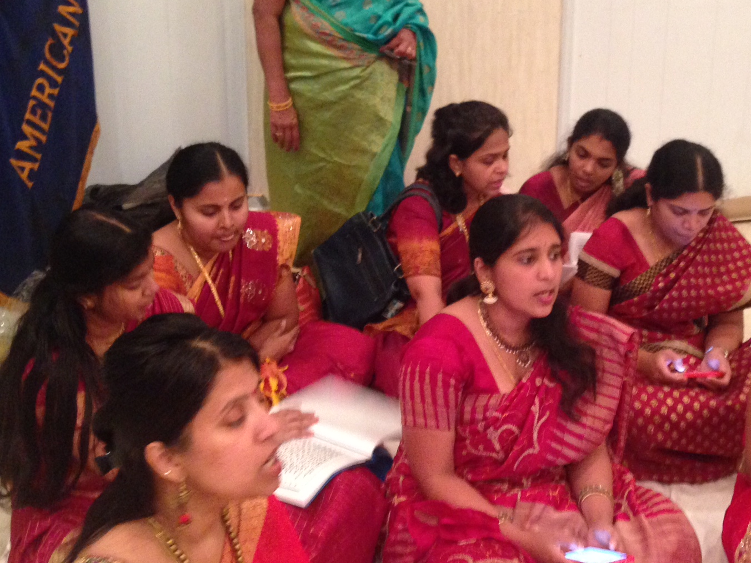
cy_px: 180
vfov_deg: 28.9
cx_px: 462
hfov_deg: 38.0
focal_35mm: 50
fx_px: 1085
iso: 400
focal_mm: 4.12
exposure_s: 1/15
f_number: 2.4
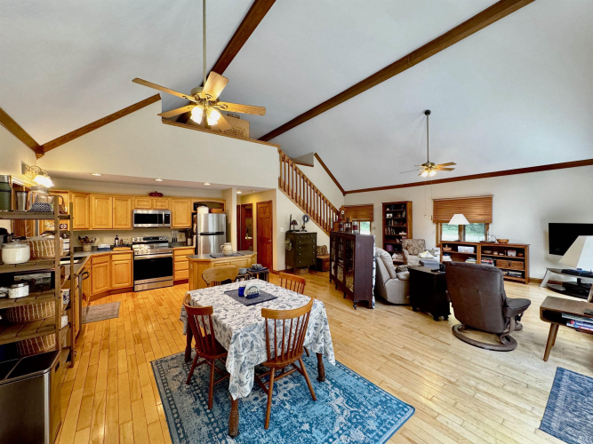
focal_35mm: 14
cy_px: 222
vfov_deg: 85.7
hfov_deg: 102.1
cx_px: 296
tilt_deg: -0.3
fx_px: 240
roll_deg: +0.4
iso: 250
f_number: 2.2
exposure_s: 1/120
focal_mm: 2.22
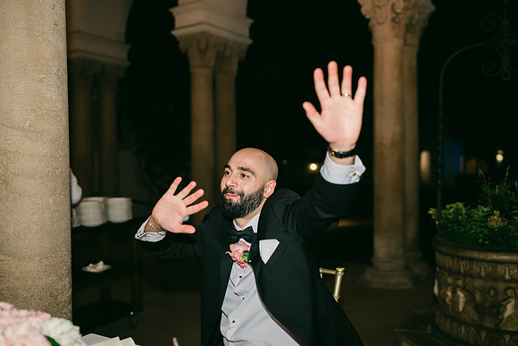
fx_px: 504
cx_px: 259
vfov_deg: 37.9
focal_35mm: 35
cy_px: 173
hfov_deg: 54.4
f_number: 2
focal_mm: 35
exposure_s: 1/125
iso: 1250
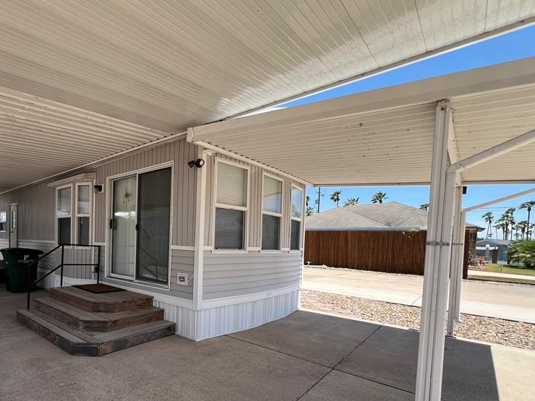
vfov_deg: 70.3
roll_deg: -1.8
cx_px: 174
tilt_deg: -2.4
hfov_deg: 84.4
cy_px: 253
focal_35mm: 18
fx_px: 278
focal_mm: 1.57
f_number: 1.8
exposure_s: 1/573
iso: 32
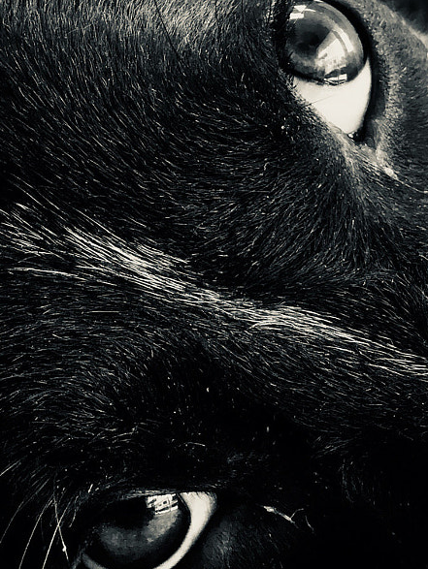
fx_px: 1301
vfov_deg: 23.5
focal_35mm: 79
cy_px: -18
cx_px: 131
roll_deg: -0.2
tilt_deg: -5.0
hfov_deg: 18.6
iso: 25
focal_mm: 4.15
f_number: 2.2
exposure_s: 1/33
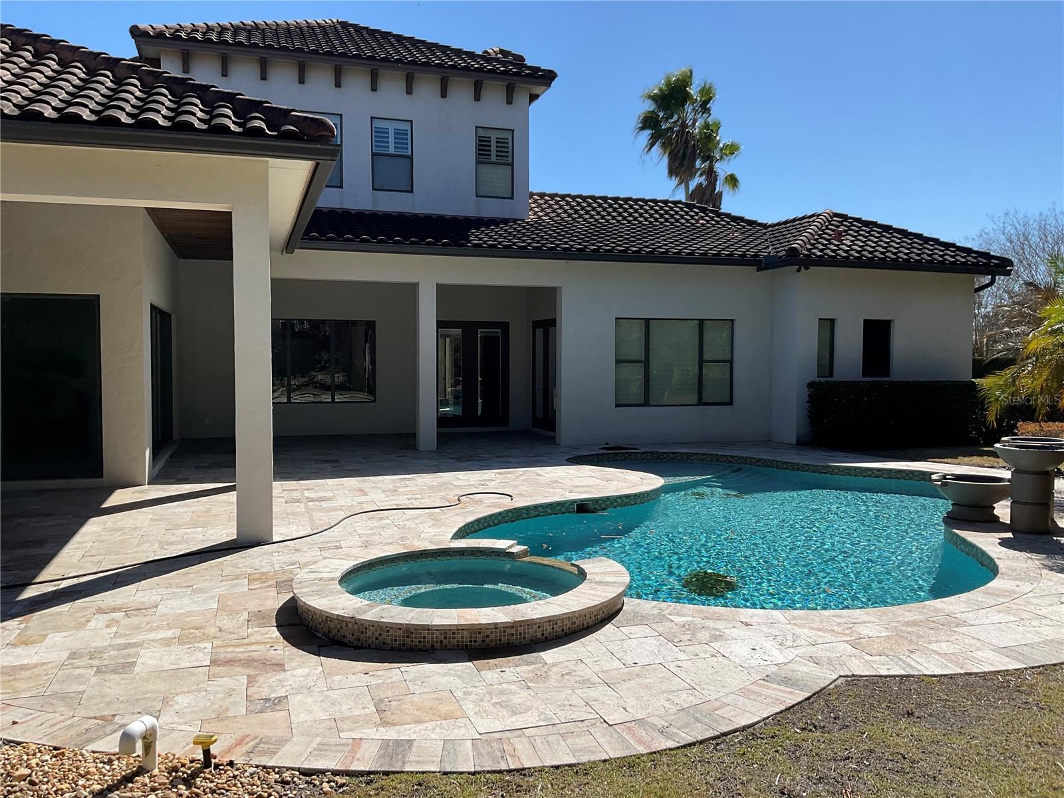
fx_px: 891
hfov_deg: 61.7
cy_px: 399
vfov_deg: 48.2
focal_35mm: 29
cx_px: 532
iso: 16
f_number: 1.8
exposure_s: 1/2959
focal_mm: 3
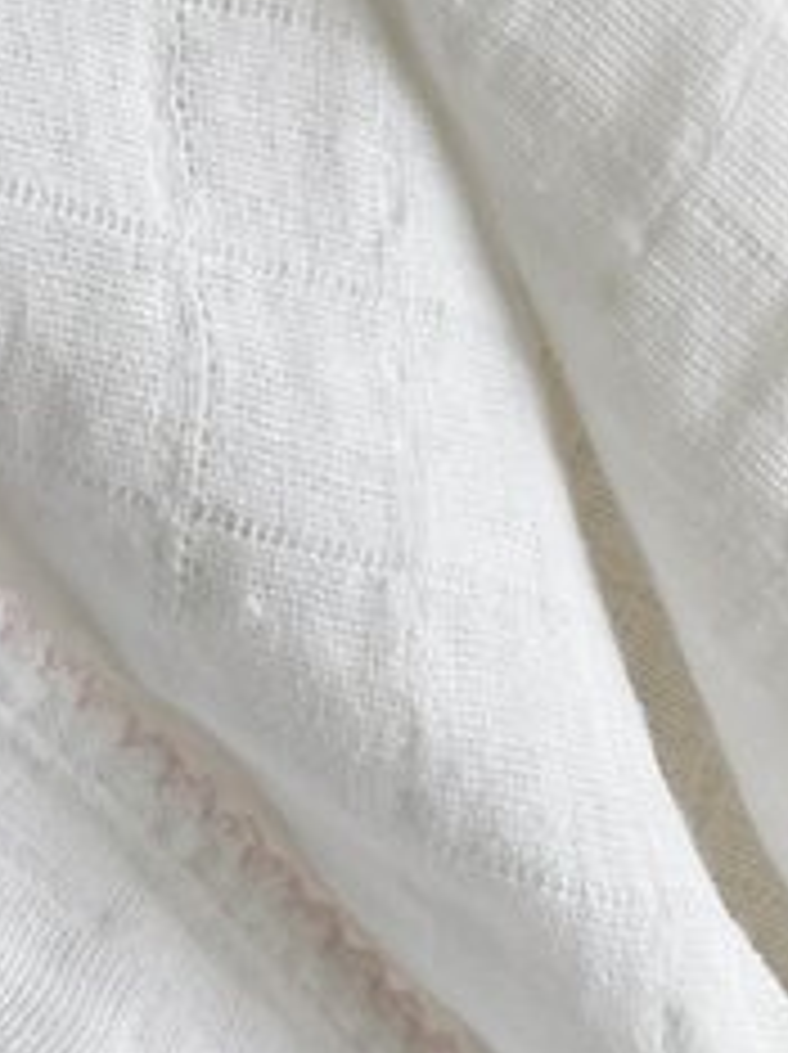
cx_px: -522
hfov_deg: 14.9
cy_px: -450
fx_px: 2706
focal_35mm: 89
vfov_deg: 19.6
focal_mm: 4.25
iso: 50
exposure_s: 1/122
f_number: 1.8
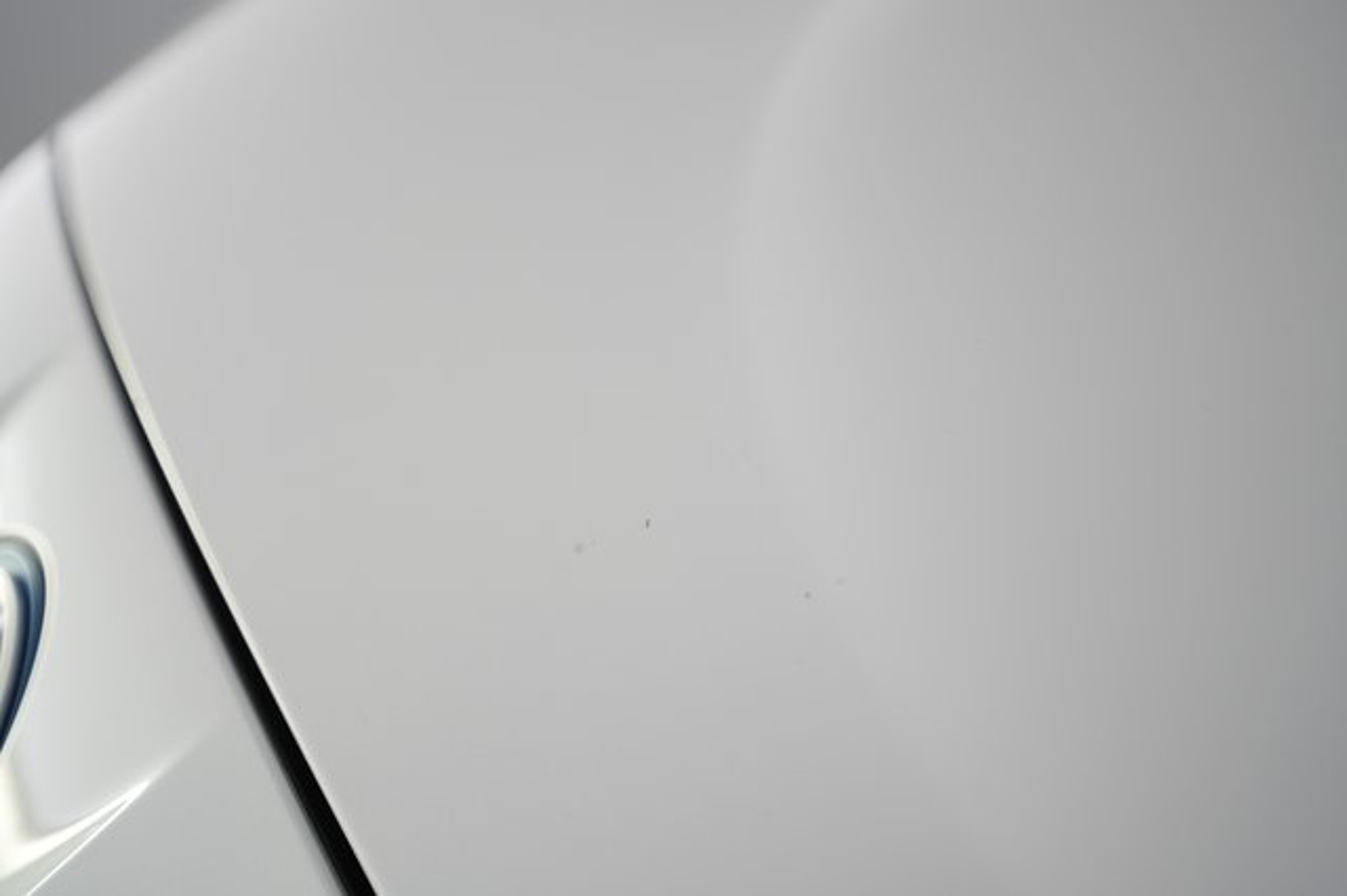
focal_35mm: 28
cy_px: 448
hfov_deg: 65.5
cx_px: 674
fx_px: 1047
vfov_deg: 46.4
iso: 1000
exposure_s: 1/100
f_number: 4.5
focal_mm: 28
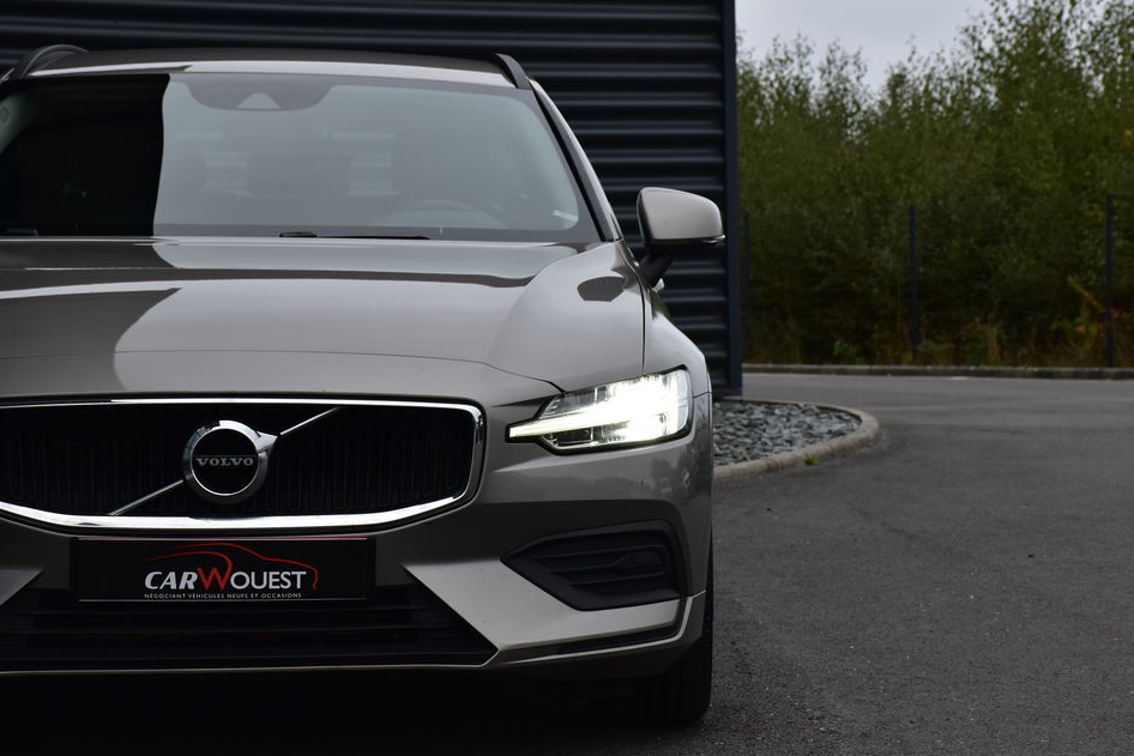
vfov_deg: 12.3
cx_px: 592
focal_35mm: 111
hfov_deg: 18.4
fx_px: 3497
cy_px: 389
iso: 500
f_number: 9
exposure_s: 1/125
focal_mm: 70
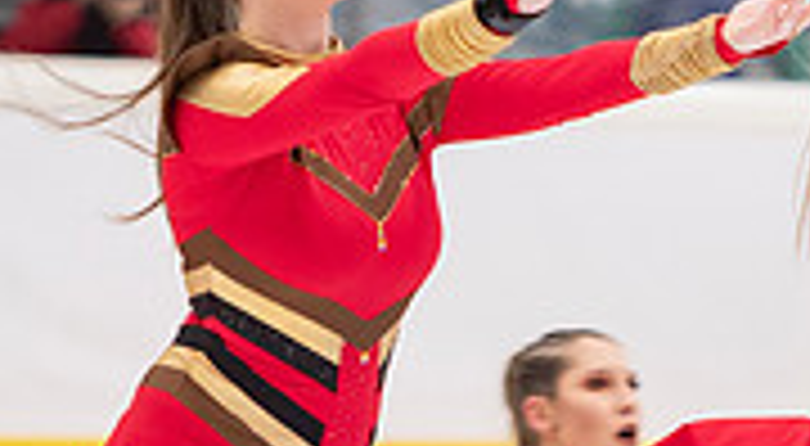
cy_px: 125
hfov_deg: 2.9
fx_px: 15745
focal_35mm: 737
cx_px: 1120
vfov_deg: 1.6
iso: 800
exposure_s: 1/200
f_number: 3.2
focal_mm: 116
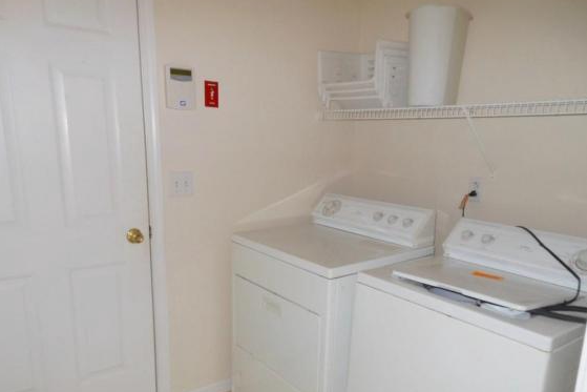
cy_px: 221
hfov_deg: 67.4
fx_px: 440
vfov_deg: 47.8
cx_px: 286
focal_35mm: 27
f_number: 3.2
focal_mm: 4.5
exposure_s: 1/25
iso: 200
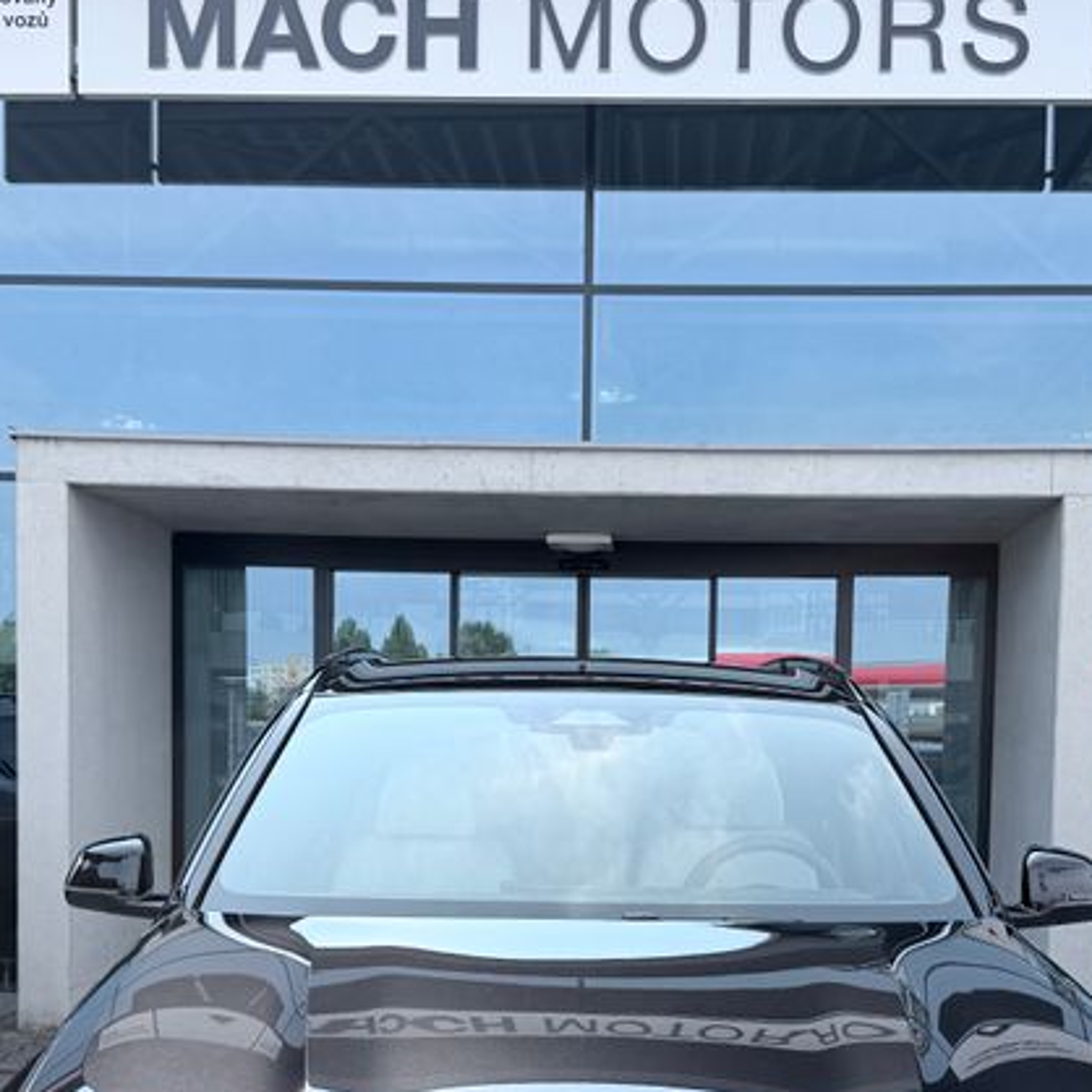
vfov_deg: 32.0
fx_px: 1856
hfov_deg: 32.7
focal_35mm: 52
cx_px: 622
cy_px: 862
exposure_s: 1/2000
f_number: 1.78
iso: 80
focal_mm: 6.76
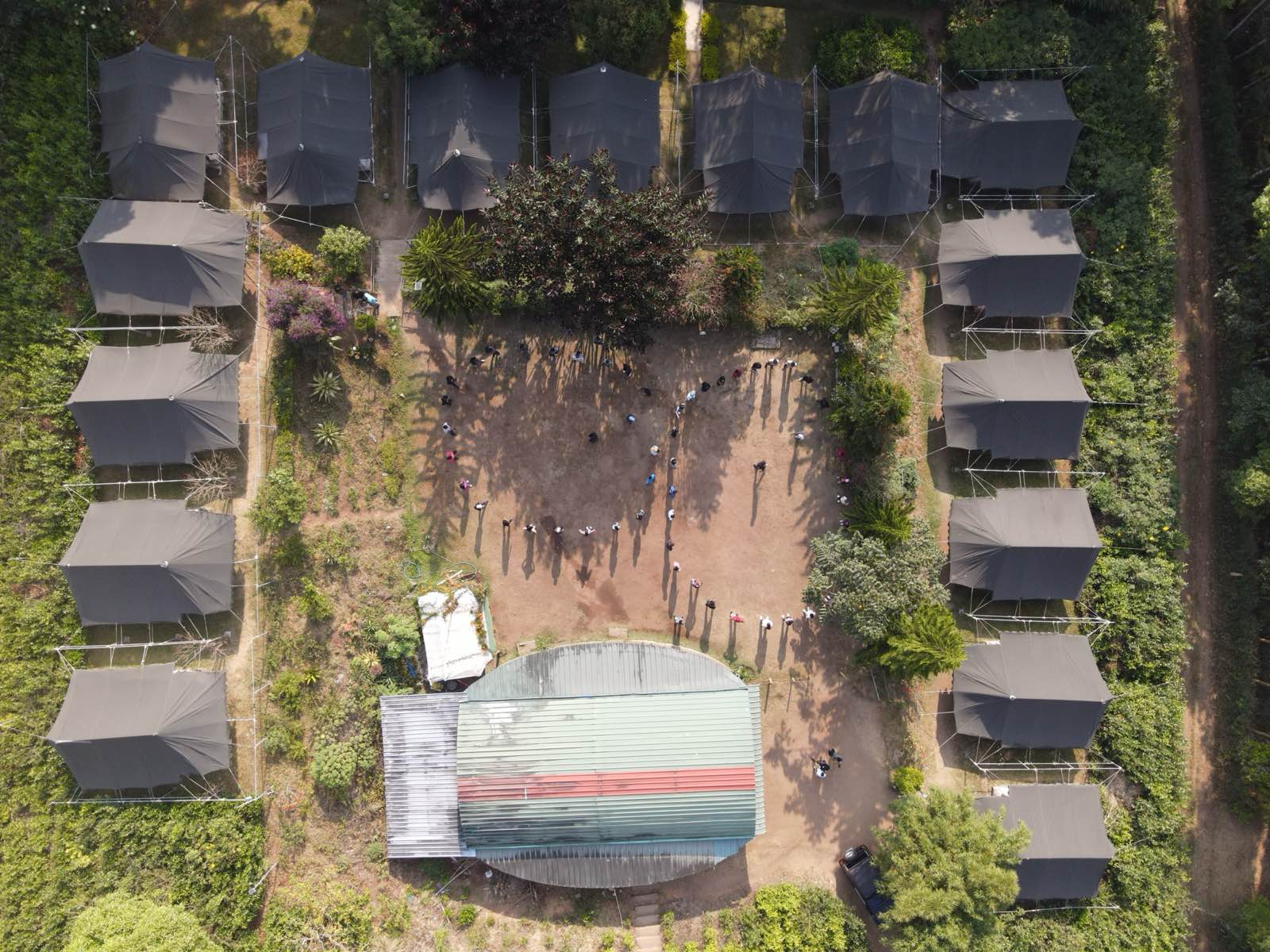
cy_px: 476
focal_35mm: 24
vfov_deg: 56.8
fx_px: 881
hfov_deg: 71.6
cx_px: 635
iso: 240
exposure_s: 1/12.5
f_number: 2.8
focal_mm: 4.5
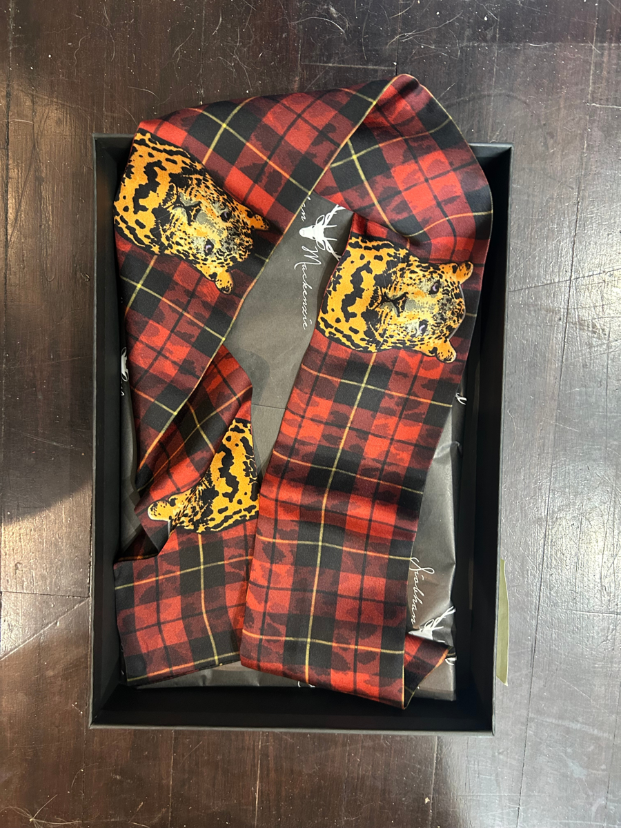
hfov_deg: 53.1
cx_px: 310
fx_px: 622
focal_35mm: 26
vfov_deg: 67.3
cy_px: 414
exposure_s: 1/40
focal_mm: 5.7
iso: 500
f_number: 1.5
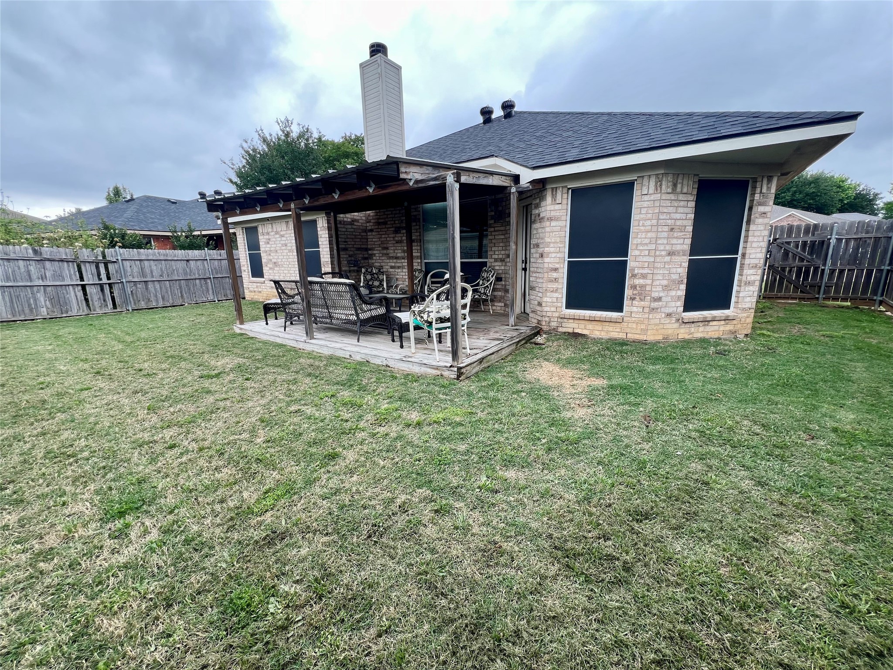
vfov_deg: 89.9
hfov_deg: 106.2
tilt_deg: -12.5
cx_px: 446
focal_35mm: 13
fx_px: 335
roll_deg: +1.7
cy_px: 335
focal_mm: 1.57
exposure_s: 1/161
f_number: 1.8
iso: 32
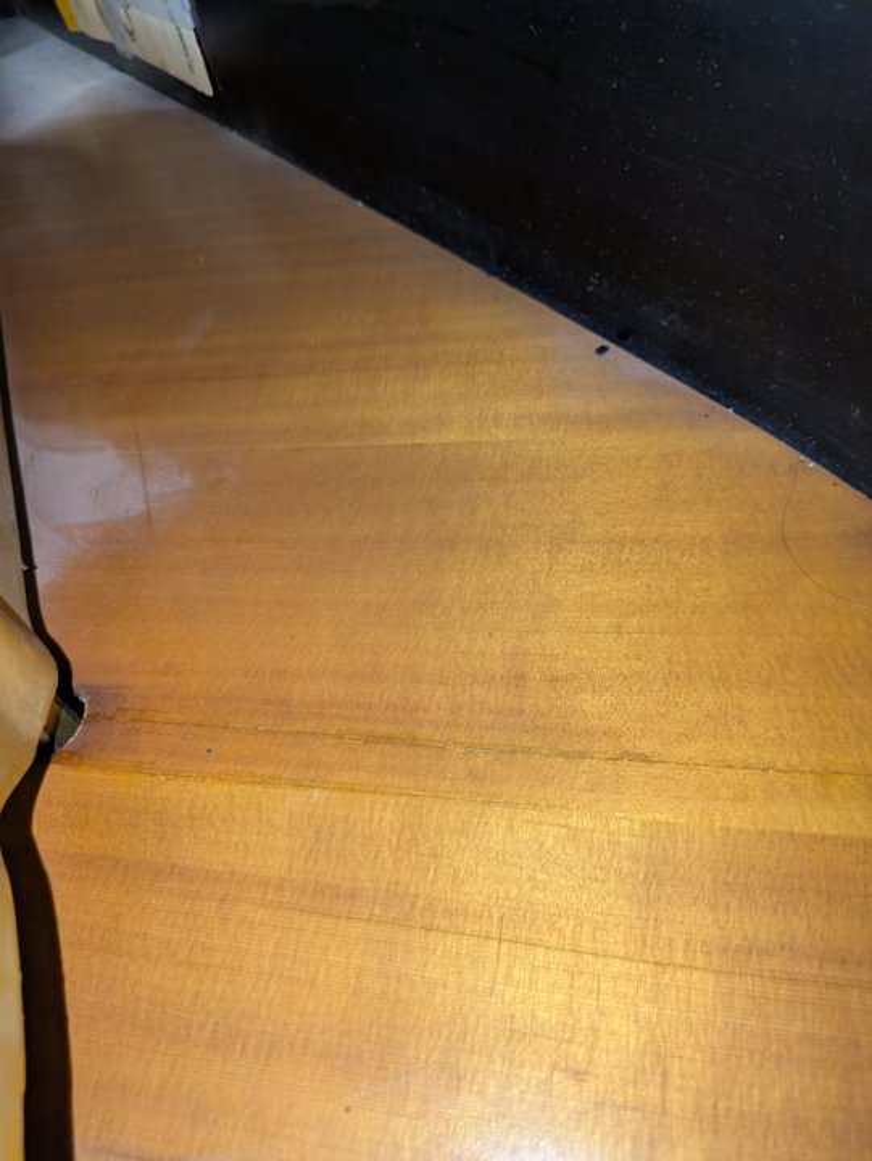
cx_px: 436
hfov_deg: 54.9
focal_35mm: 25
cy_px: 580
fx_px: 839
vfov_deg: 69.4
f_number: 1.89
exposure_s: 1/50
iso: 181
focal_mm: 5.43
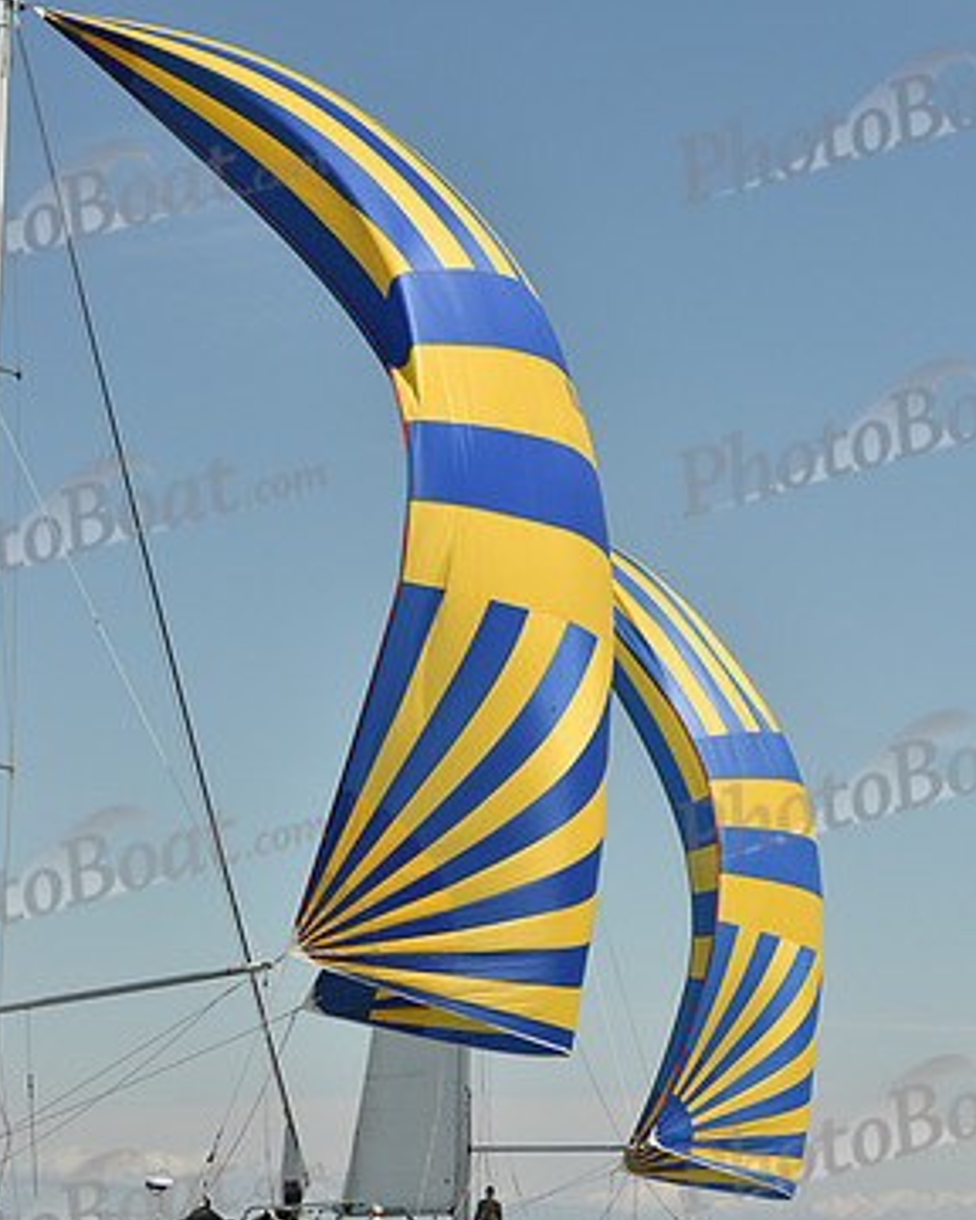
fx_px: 3827
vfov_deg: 18.1
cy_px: 654
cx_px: 503
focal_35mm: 106
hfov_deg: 14.5
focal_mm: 70
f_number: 10
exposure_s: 1/1000
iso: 320
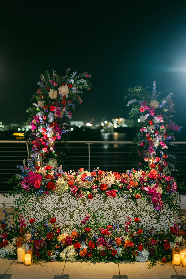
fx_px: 387
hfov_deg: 27.0
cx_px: 93
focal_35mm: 50
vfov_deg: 39.6
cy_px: 140
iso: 1250
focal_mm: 50
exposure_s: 1/100
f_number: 1.6
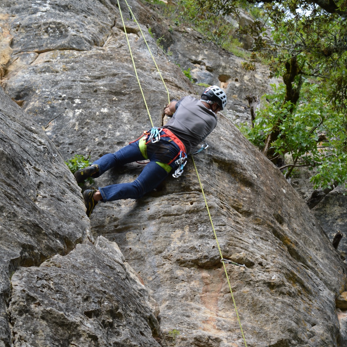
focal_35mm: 106
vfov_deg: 16.5
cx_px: 173
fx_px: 1198
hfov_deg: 16.5
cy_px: 152
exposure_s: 1/125
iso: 140
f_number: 5.6
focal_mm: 55
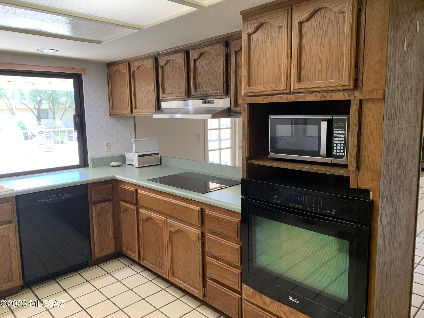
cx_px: 212
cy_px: 159
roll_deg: +1.1
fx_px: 318
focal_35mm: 26
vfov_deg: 53.1
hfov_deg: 67.3
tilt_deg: -7.5
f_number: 1.8
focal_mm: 4.25
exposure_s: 1/60
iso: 100
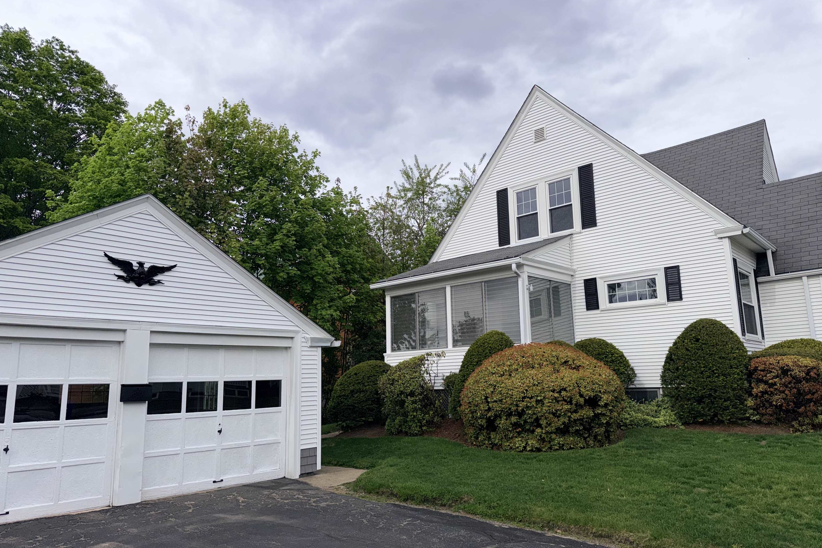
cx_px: 411
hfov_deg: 71.5
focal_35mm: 25
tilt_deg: +10.6
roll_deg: +1.3
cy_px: 280
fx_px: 571
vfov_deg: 51.3
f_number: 1.78
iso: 50
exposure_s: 1/3953
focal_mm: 6.76
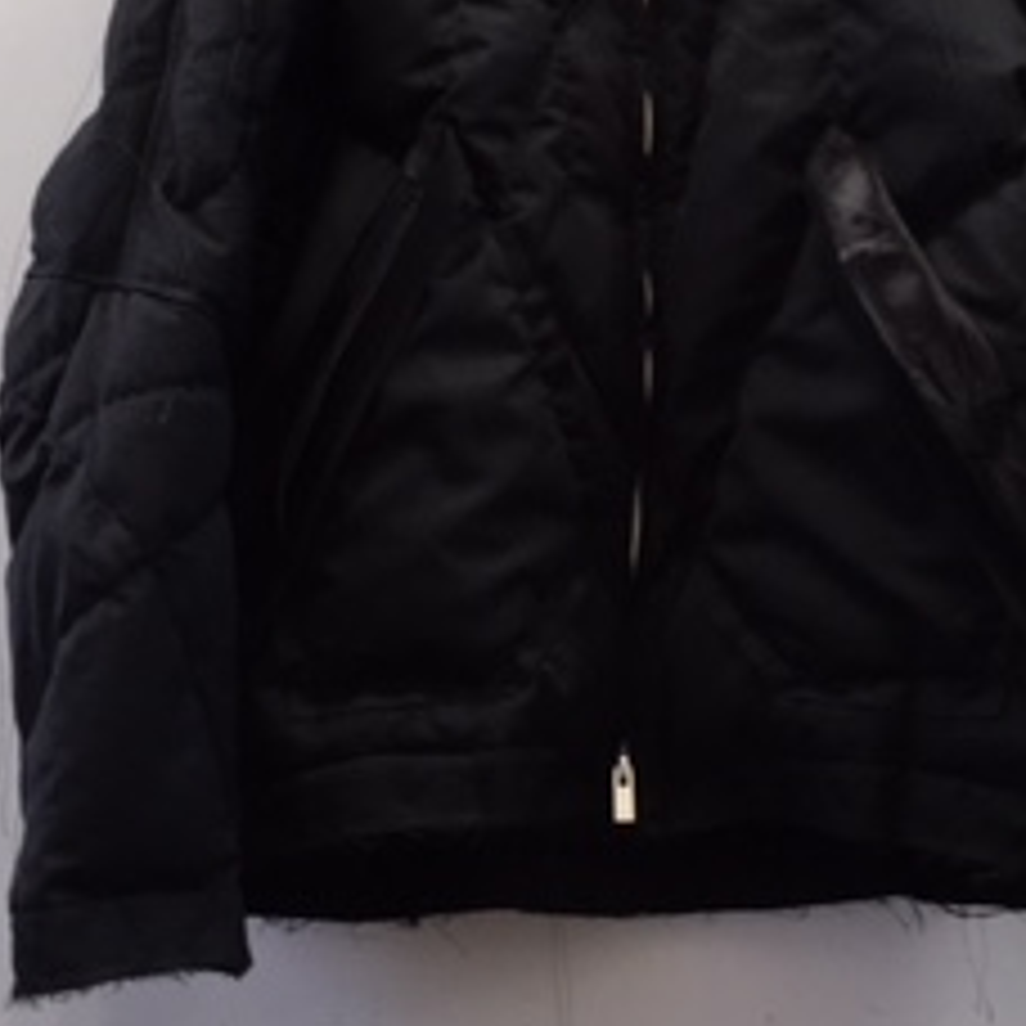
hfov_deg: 23.7
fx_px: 2414
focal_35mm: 72
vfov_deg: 23.6
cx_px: 783
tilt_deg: +4.2
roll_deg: +2.4
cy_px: 207
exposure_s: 1/30
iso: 50
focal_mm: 4.15
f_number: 2.2
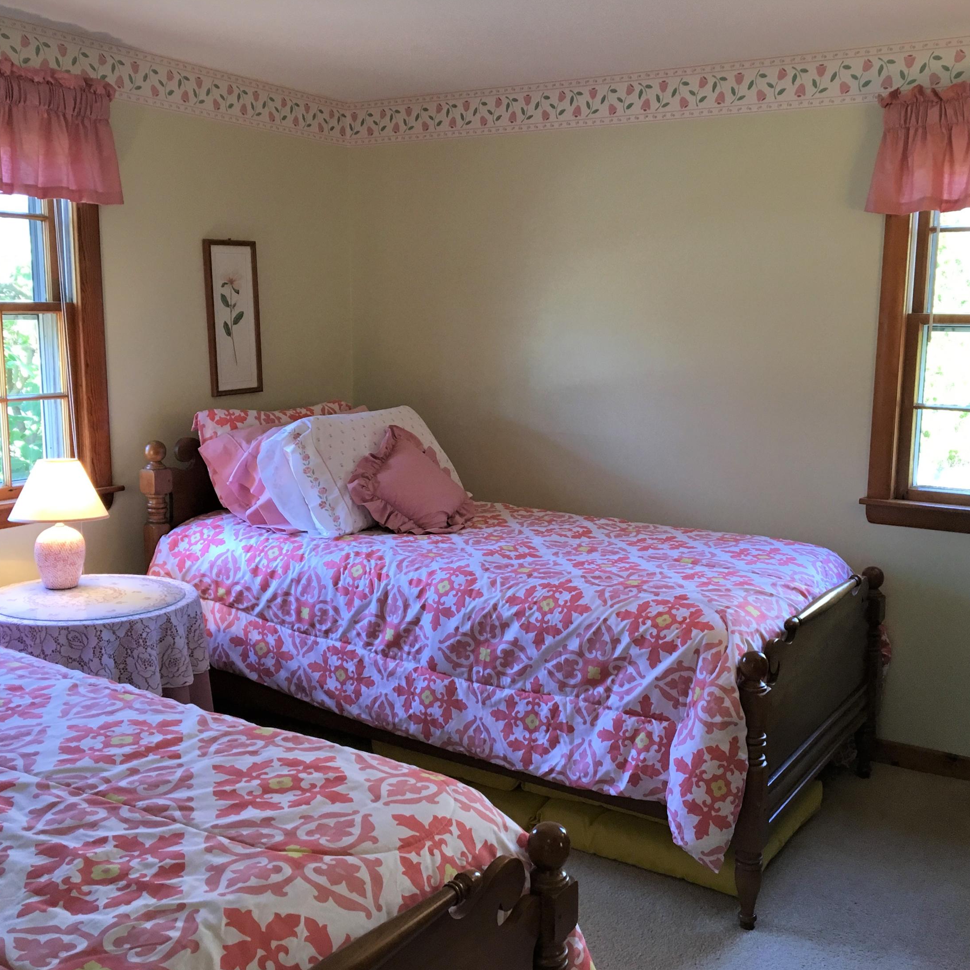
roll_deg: -0.8
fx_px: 1110
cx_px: 529
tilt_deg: -9.1
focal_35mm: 35
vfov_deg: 47.2
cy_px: 494
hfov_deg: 47.2
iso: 40
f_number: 2.2
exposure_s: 1/30
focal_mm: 4.15
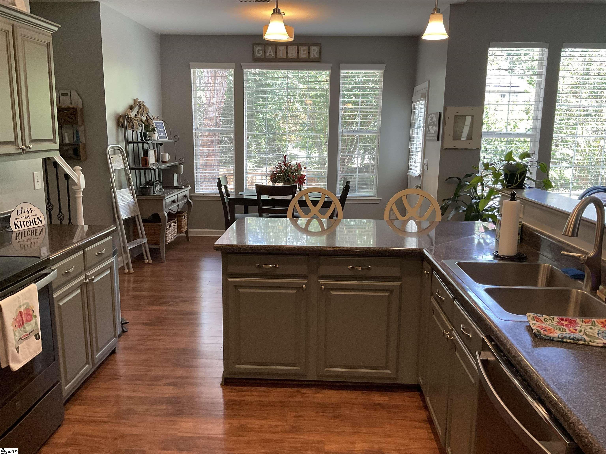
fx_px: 508
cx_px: 303
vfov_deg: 48.2
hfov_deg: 61.7
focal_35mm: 29
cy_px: 227
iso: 80
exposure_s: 1/60
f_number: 1.8
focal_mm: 3
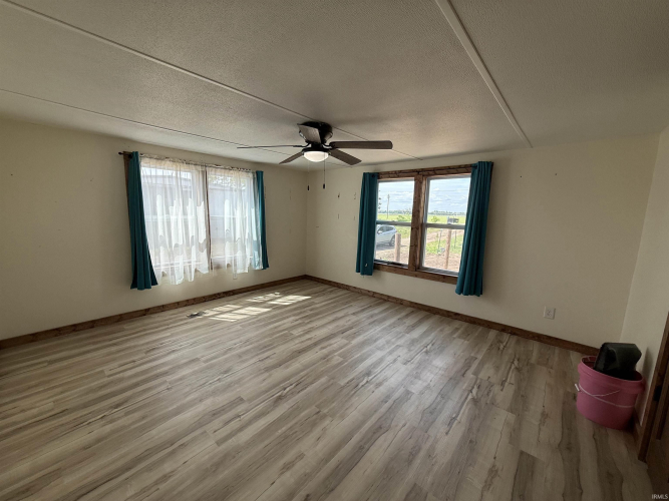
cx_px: 334
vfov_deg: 85.7
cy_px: 250
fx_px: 271
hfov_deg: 102.1
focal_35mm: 14
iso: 64
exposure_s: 1/393
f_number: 2.2
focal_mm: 2.22
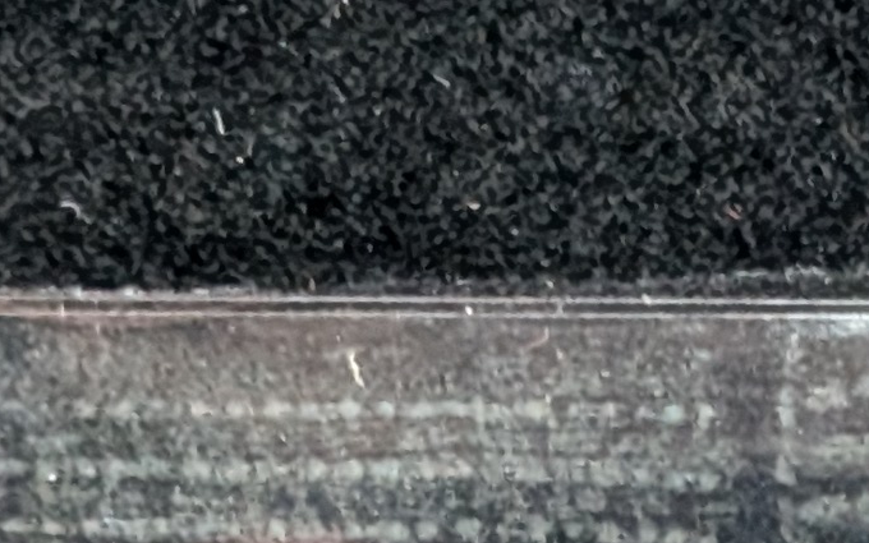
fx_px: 7389
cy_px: 1513
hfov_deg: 6.7
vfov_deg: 4.1
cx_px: 877
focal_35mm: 312
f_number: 1.68
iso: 527
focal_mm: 6.9
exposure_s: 1/55.9
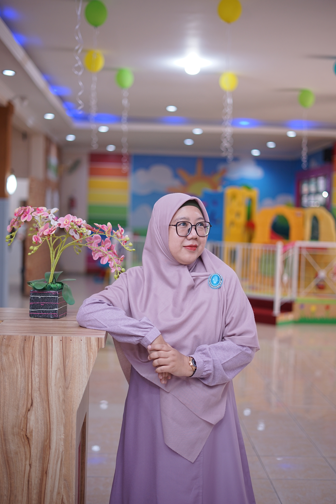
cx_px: 166
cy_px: 256
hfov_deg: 26.5
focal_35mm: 51
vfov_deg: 38.9
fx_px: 714
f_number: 1.8
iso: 320
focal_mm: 50
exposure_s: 1/100
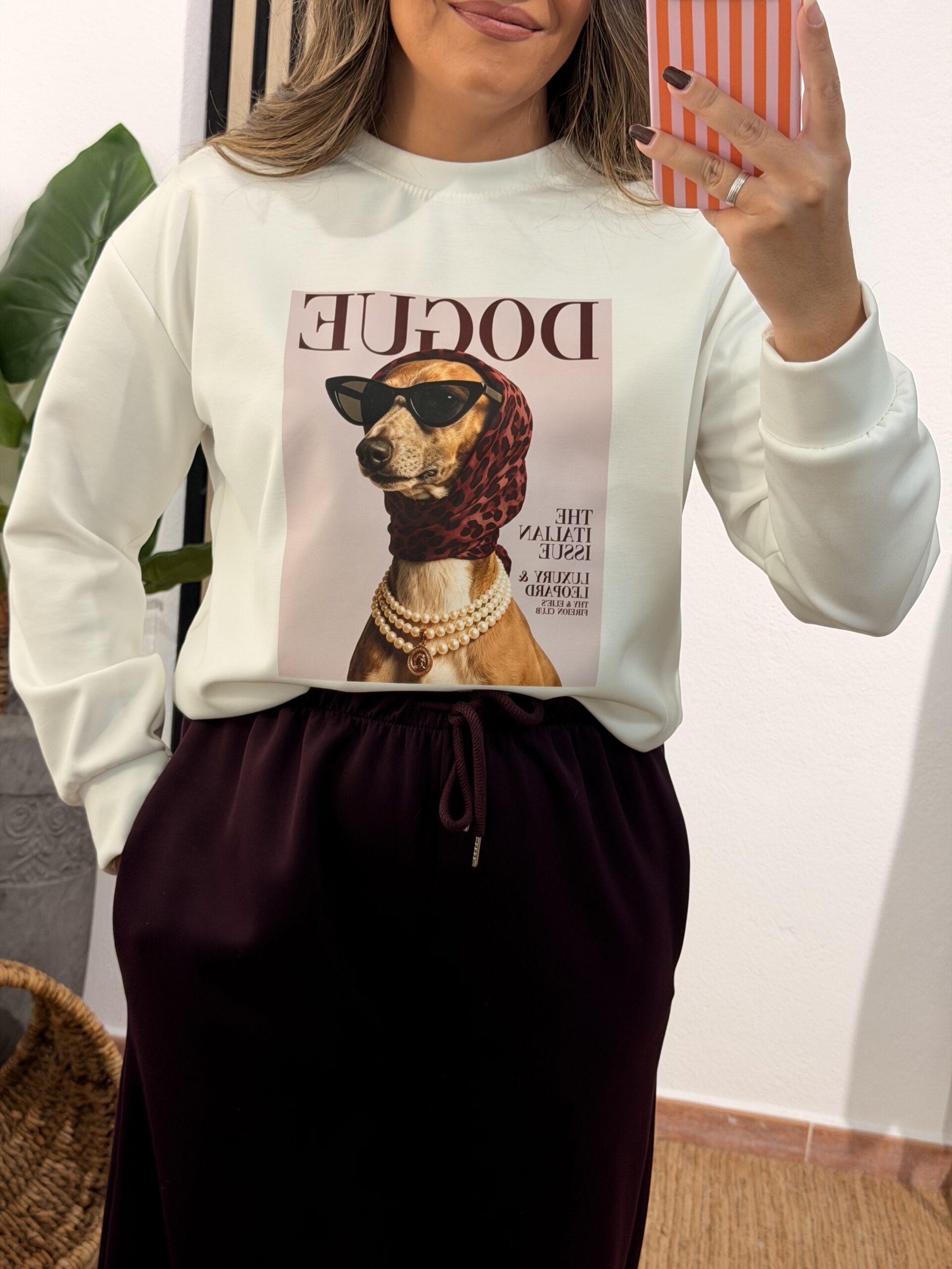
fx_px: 1760
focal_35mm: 48
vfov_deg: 39.7
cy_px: 634
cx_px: 476
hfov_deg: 30.3
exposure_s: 1/100
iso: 64
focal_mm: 6.76
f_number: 1.78
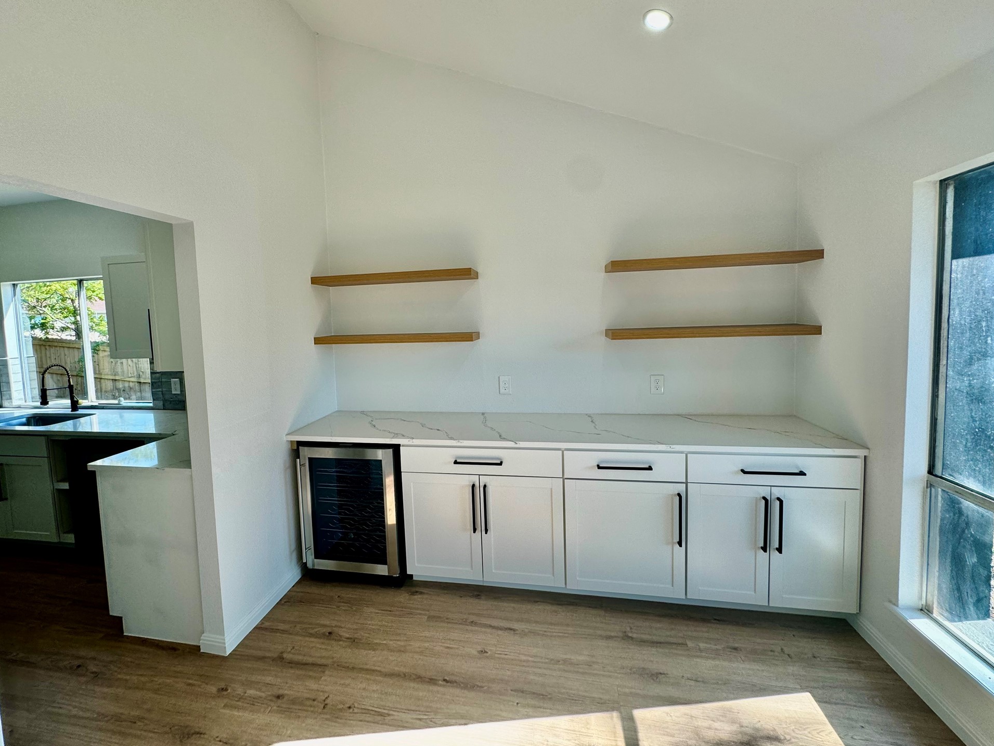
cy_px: 348
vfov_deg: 81.7
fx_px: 431
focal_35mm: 15
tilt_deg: -4.6
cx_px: 466
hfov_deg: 98.0
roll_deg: +2.2
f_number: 2.2
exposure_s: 1/183
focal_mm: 2.22
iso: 40
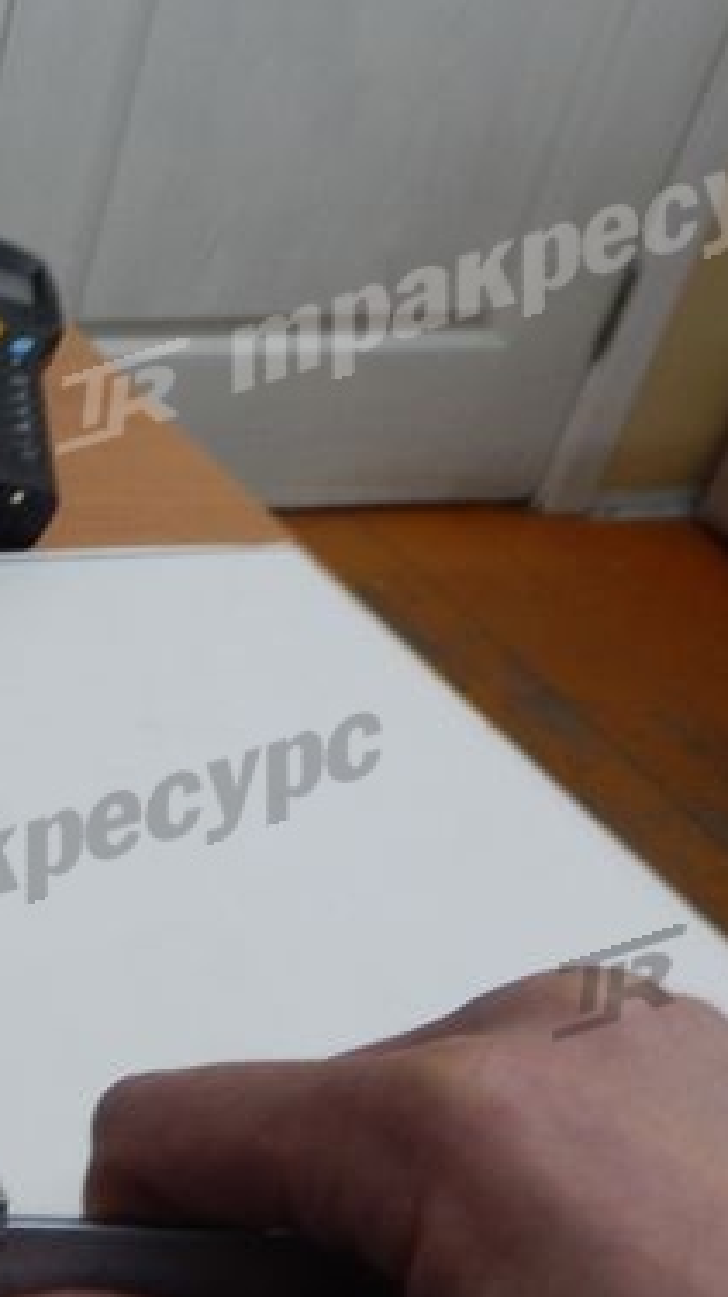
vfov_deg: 40.5
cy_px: 742
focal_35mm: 51
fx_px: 1753
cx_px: -638
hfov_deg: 17.9
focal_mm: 4
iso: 200
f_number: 3
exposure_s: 1/30
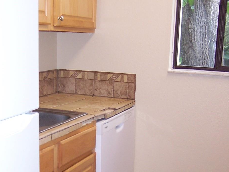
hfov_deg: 33.7
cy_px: 143
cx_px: 93
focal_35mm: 57
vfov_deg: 25.1
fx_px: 377
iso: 140
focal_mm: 5.5
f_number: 2.8
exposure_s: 1/60
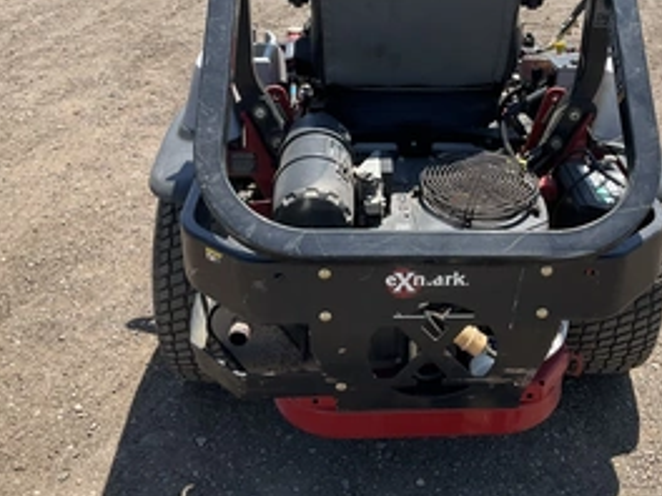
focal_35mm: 44
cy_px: 158
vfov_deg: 32.5
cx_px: 421
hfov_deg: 42.6
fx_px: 841
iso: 25
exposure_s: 1/929
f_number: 1.8
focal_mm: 3
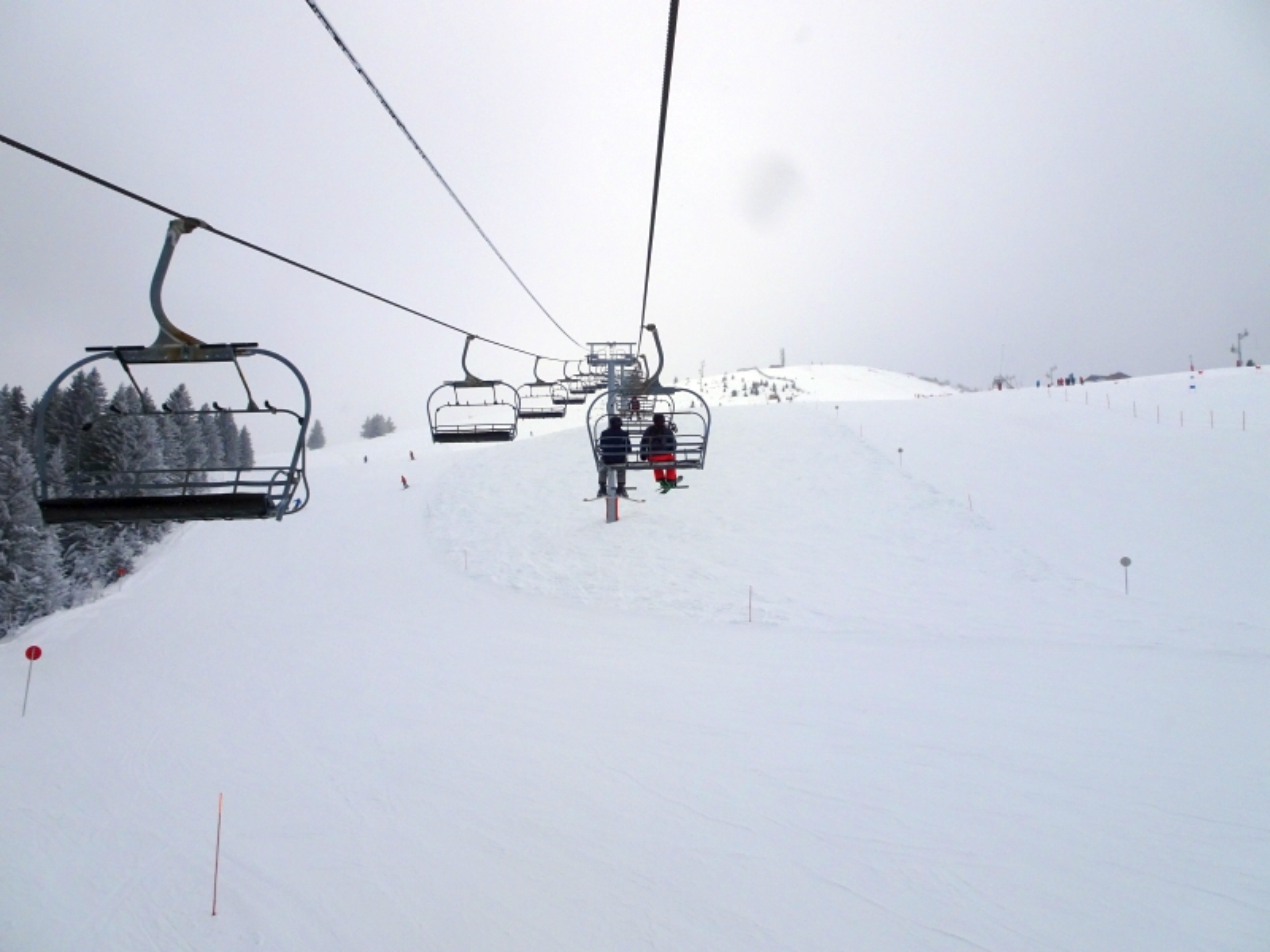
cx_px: 635
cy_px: 476
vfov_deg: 56.8
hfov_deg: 71.6
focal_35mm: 24
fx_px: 881
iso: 80
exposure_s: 1/2000
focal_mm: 4.1
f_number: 3.5
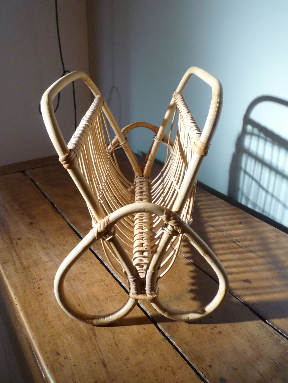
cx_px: 140
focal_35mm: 31
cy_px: 183
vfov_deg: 58.3
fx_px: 344
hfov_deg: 45.4
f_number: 3.3
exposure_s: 1/30
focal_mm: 5.2
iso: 250
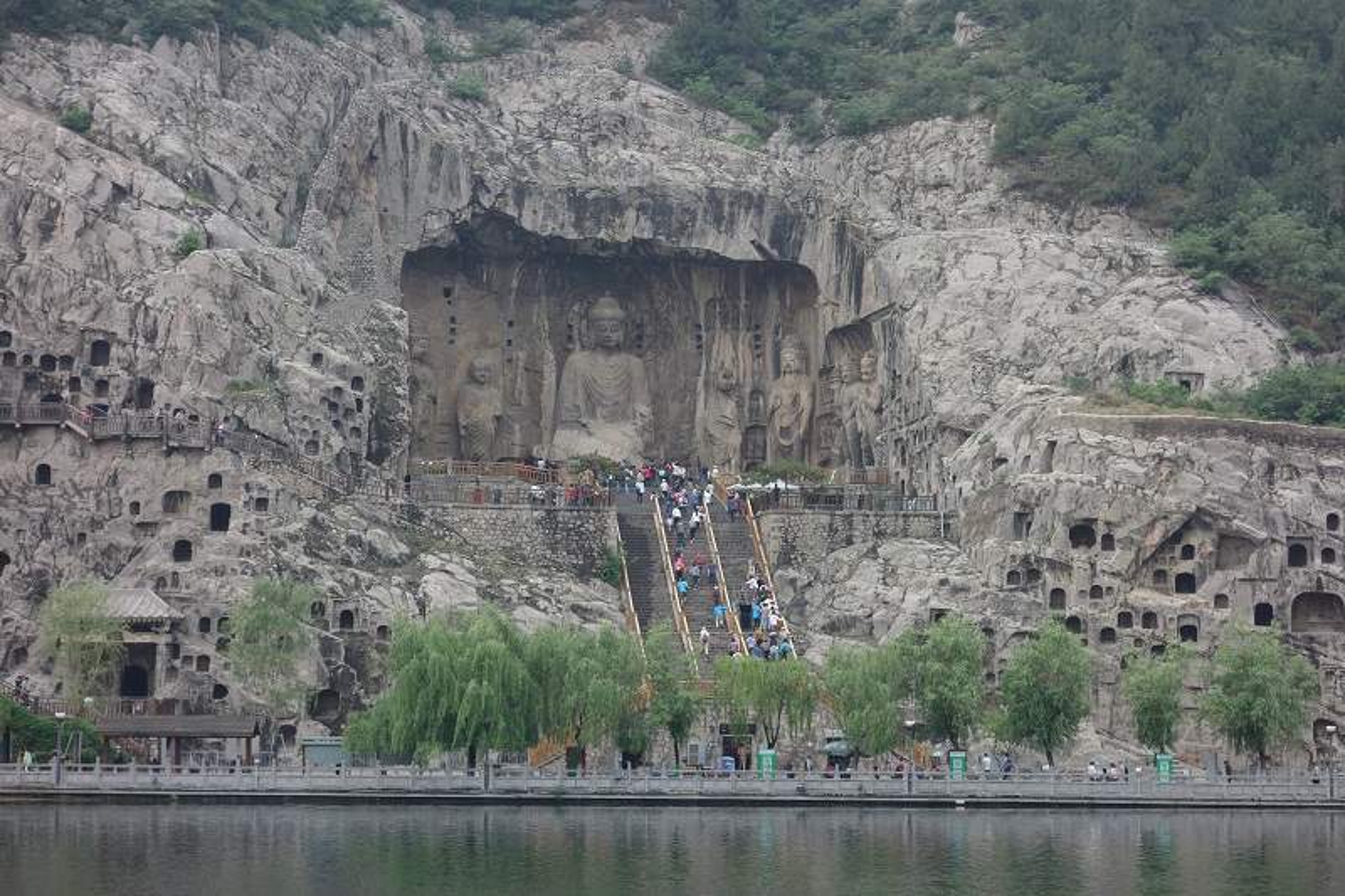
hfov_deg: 27.3
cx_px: 672
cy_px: 448
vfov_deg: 18.4
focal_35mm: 74
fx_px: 2764
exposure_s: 1/100
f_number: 5.6
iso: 125
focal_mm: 27.54
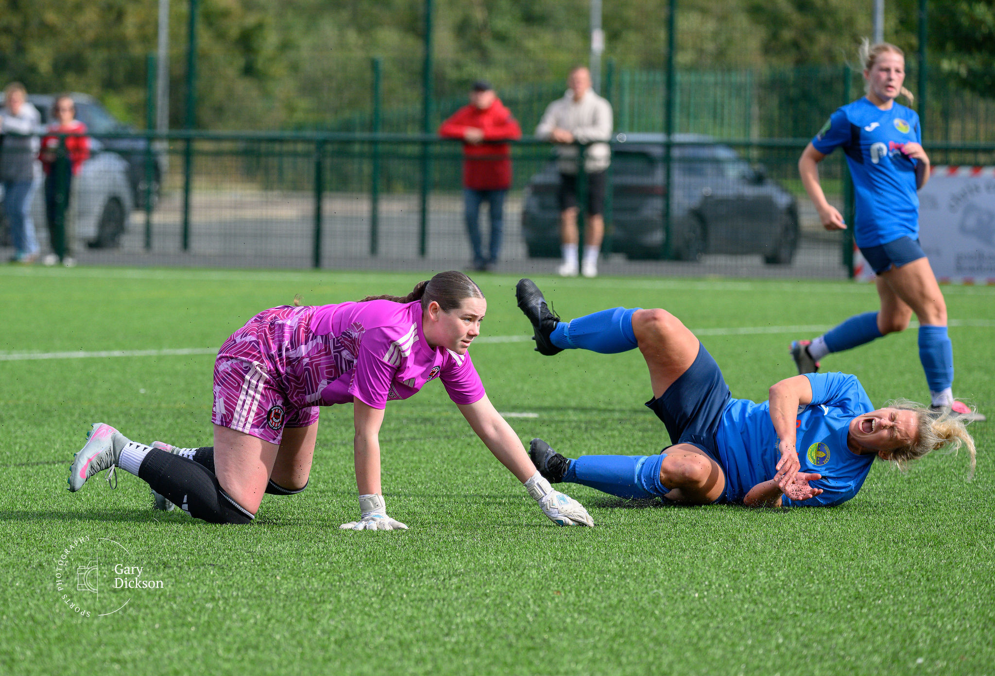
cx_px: 421
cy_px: 329
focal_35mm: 288
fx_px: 7995
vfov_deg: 4.8
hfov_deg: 7.1
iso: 560
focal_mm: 220
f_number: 5
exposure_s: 1/1600
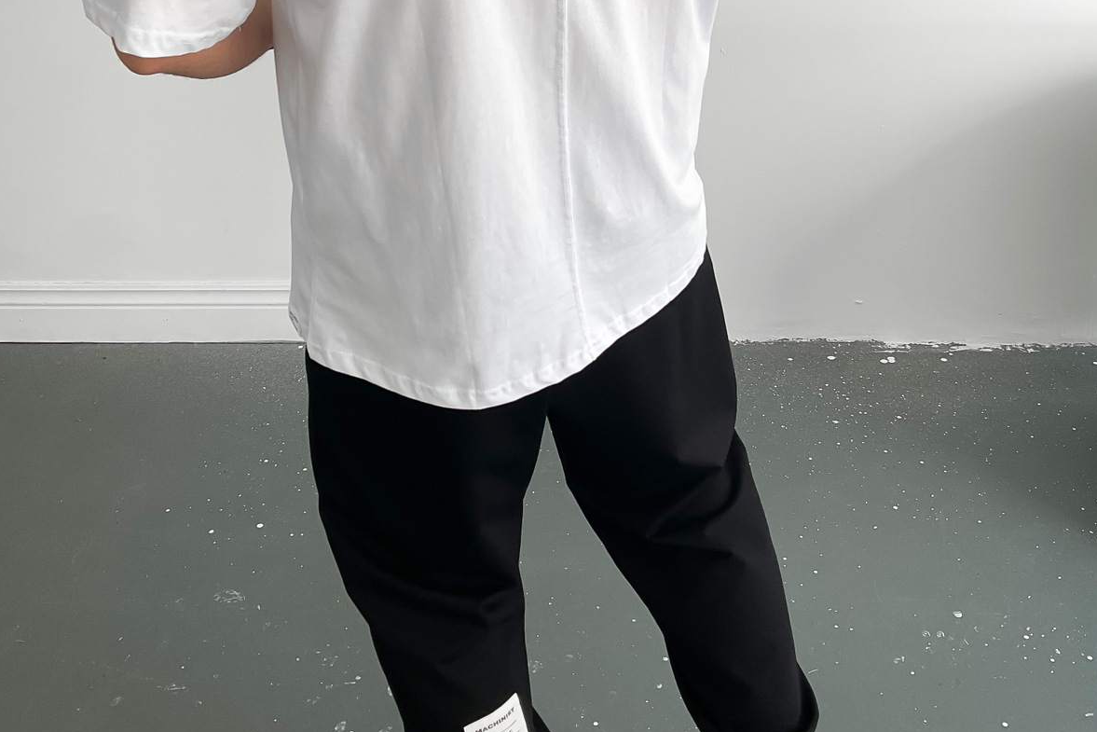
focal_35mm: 41
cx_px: 549
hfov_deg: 47.4
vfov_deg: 31.8
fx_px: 1249
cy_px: 147
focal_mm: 3
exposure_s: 1/120
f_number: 1.8
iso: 25
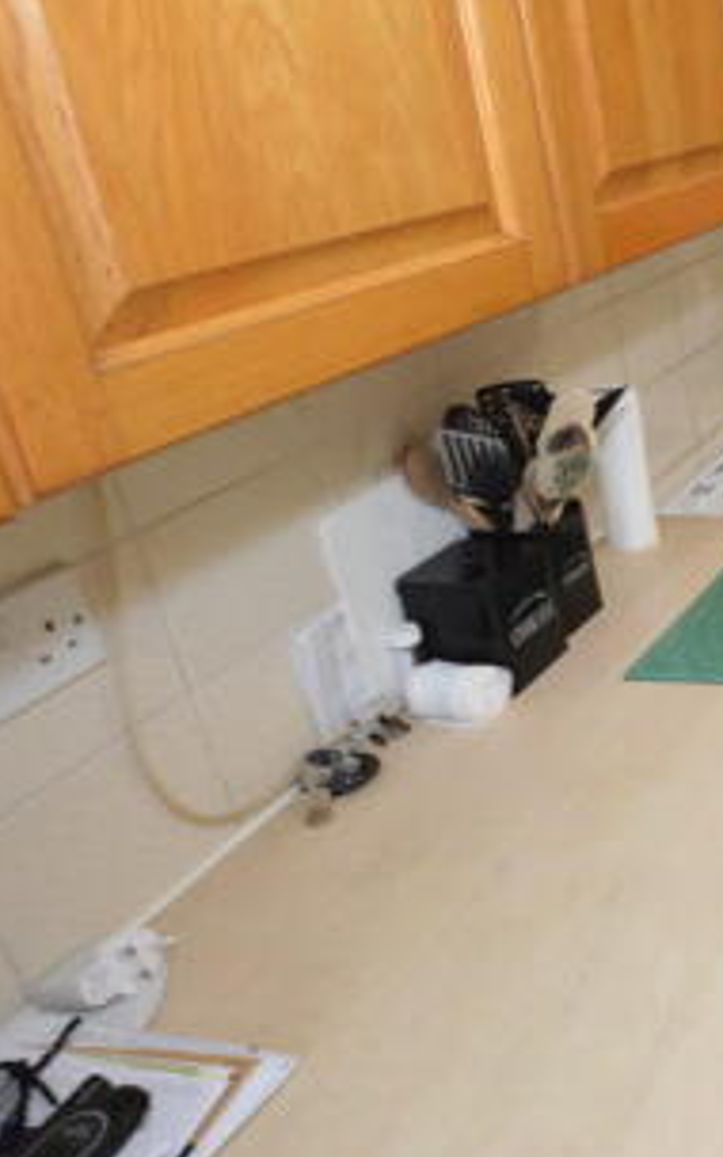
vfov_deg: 57.6
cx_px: 1111
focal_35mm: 33
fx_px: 1040
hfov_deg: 26.4
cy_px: 453
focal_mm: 10
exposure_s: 1/15
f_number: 5
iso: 200
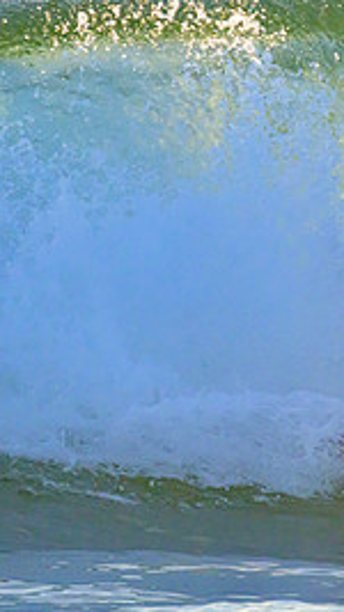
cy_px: 258
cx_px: 608
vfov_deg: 1.2
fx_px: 29557
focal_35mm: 1821
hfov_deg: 0.7
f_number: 11
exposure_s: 1/2000
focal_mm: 800
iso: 2000
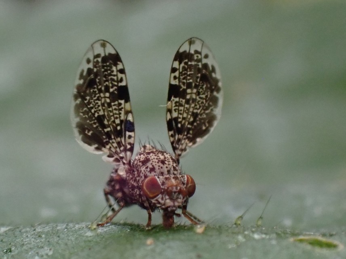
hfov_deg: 19.7
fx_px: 998
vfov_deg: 14.8
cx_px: 173
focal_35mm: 100
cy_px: 130
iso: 800
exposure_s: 1/125
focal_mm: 18
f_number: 6.3
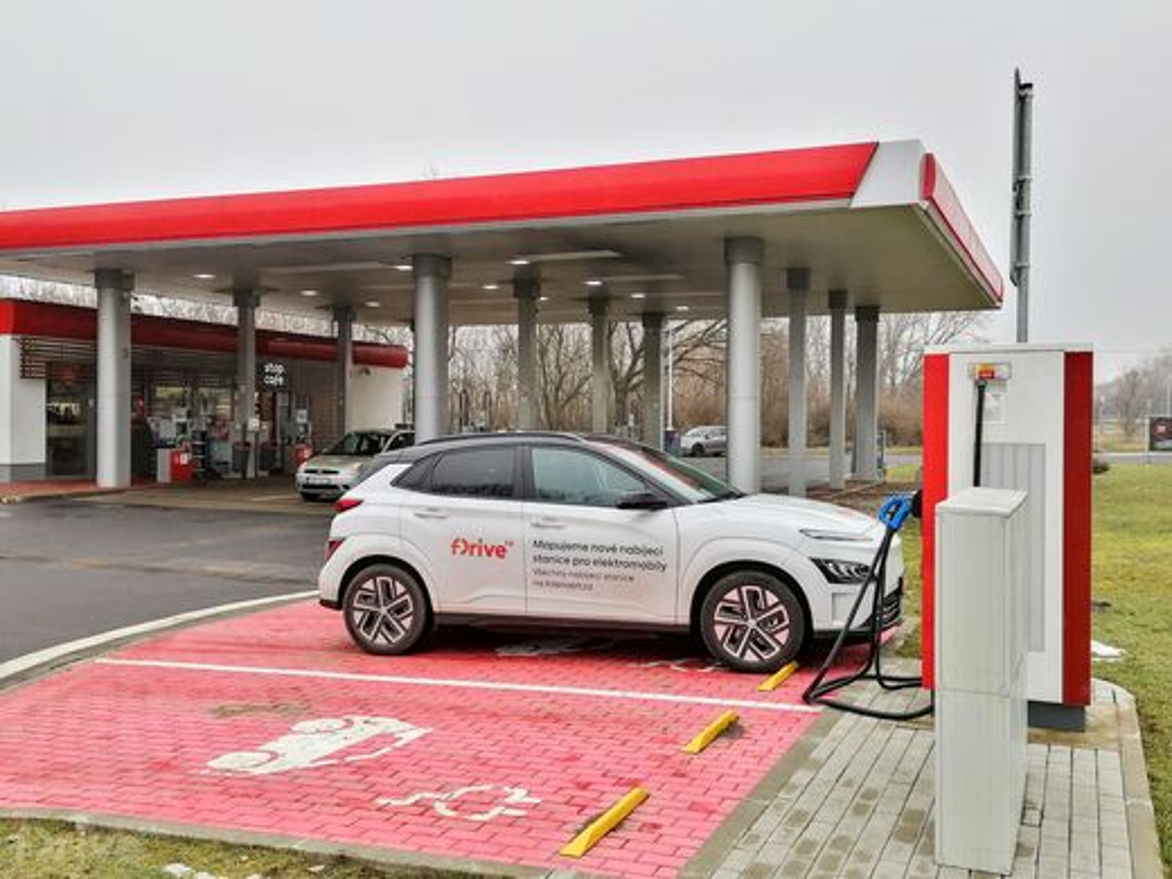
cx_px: 586
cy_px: 440
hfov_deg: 52.6
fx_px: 1185
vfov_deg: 40.7
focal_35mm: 35
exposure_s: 1/280
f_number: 1.8
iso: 50
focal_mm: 5.3
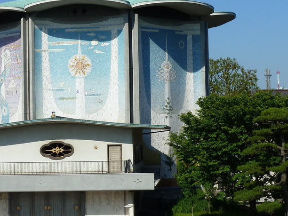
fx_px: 849
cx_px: 97
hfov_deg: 19.2
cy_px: 96
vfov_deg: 14.5
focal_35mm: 102
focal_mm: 8.5
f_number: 5.6
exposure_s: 1/500
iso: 80
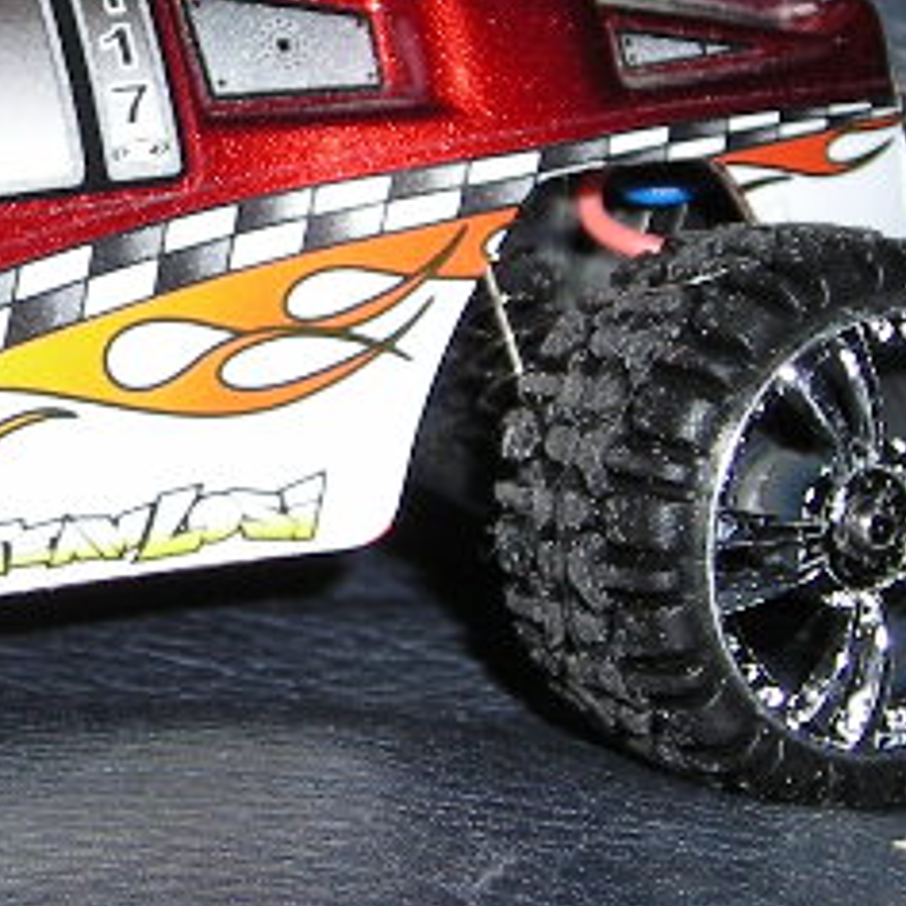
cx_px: -96
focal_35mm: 146
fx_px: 4323
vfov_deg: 11.9
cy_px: 280
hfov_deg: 11.8
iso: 50
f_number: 3.2
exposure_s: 1/60
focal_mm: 6.3
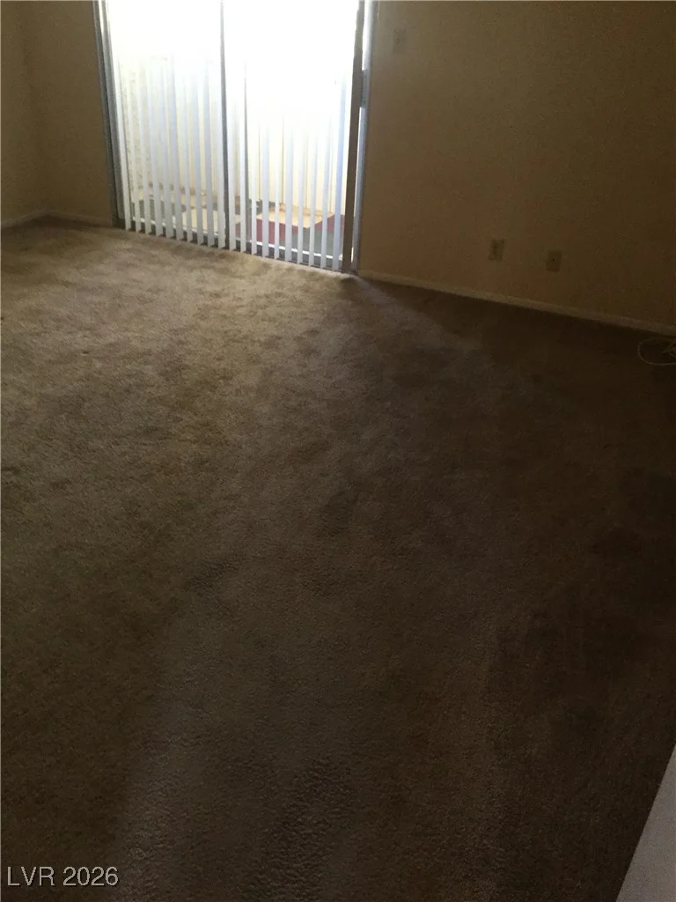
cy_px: 451
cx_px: 338
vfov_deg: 58.4
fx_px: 807
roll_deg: -1.0
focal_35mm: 31
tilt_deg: -26.9
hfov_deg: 45.4
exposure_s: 1/30
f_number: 2.4
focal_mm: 3.3
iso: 160
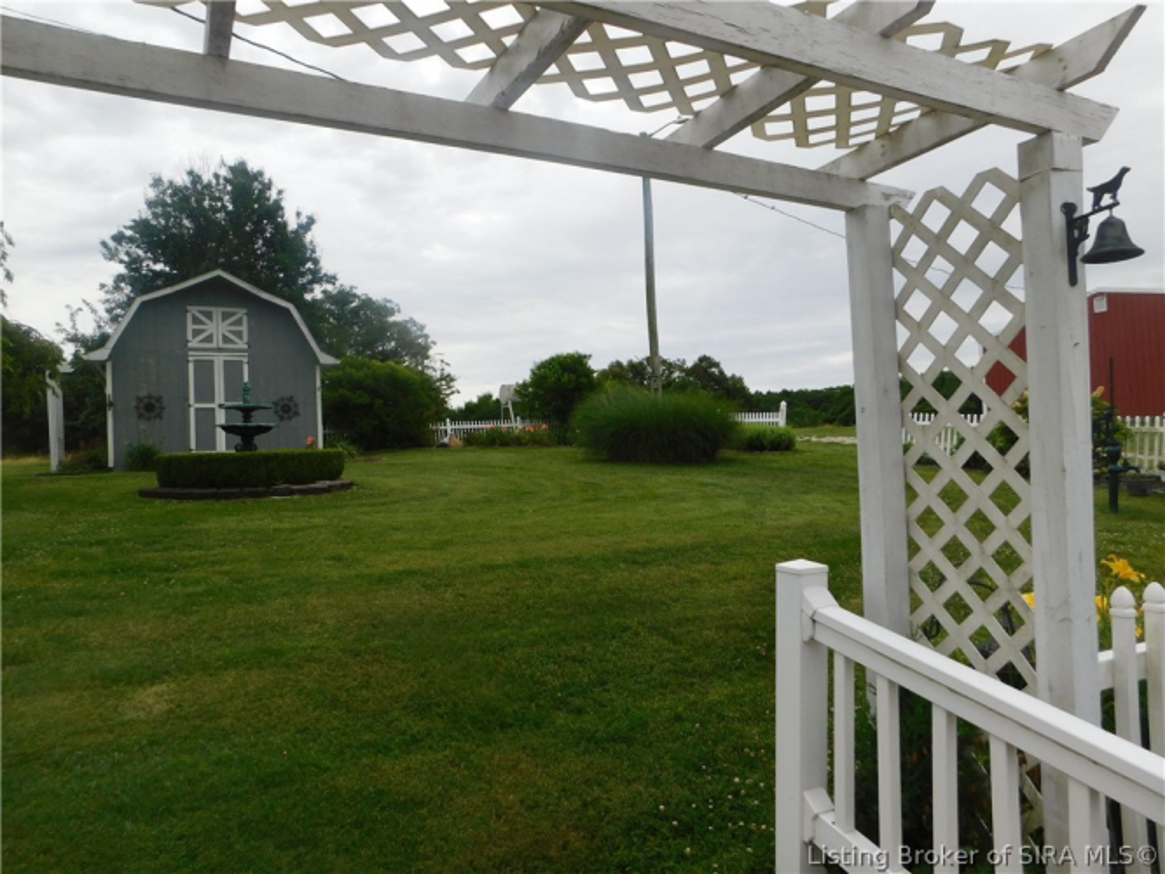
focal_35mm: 23
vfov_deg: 58.9
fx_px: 774
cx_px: 582
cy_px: 437
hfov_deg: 73.9
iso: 125
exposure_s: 1/800
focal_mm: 4
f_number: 3
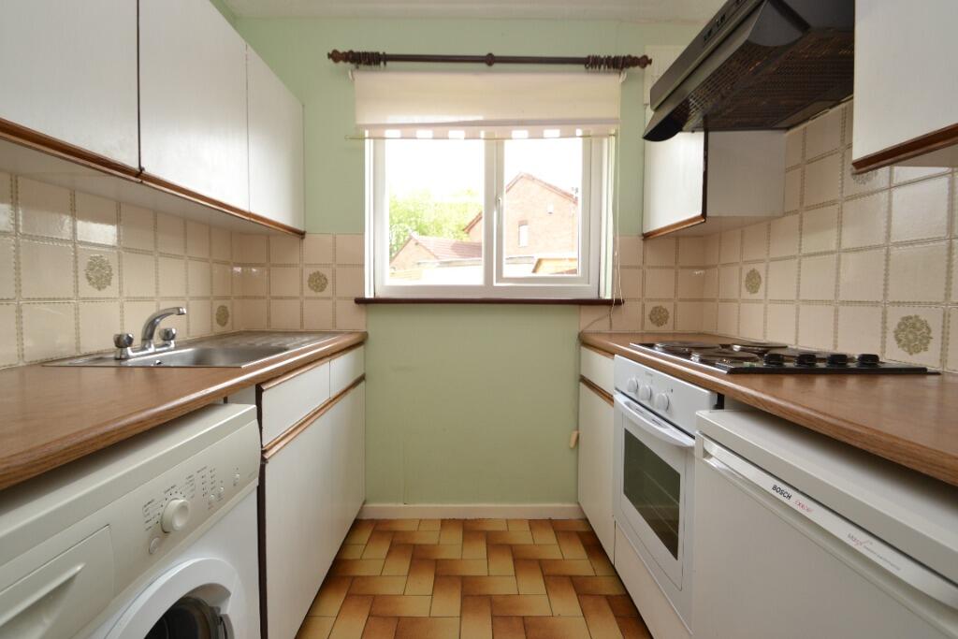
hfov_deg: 100.4
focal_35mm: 15
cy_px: 320
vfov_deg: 77.3
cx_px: 479
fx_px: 399
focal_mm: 10
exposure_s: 1/125
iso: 400
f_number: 5.6
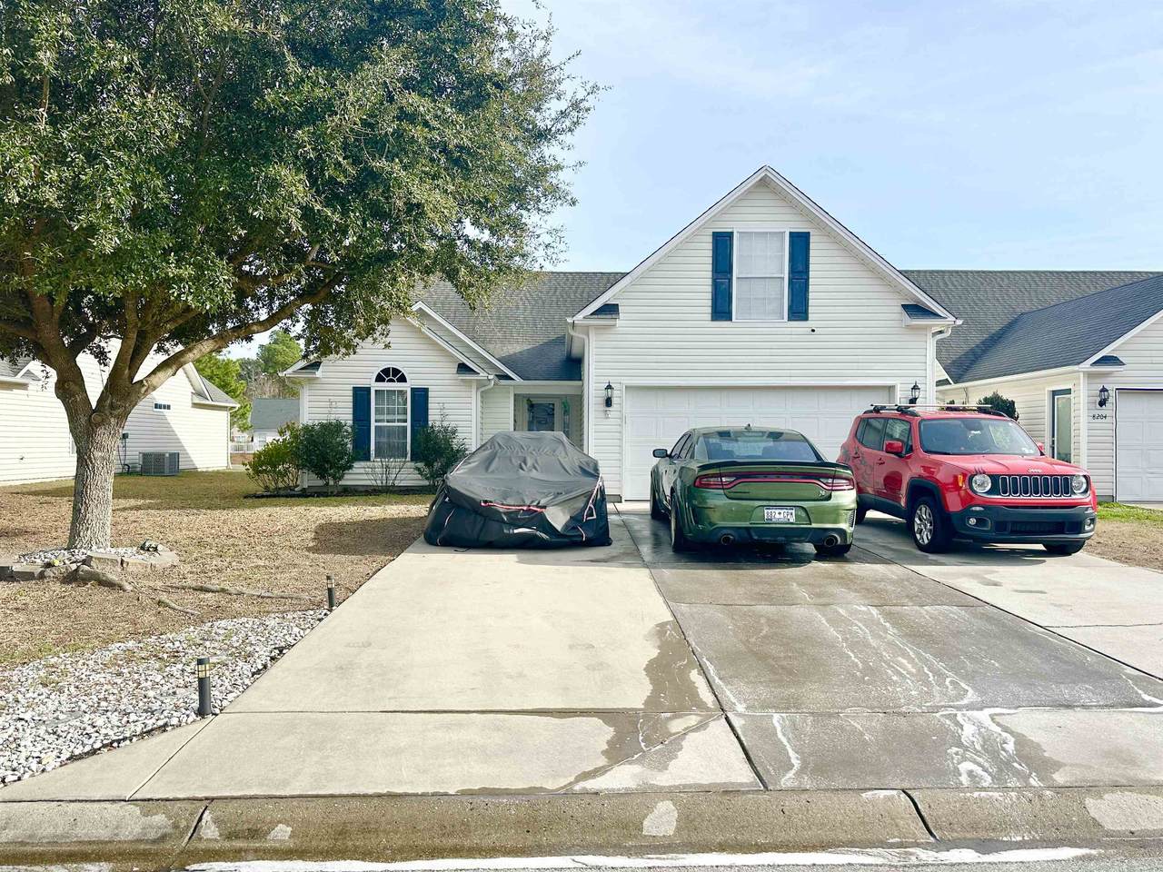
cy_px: 436
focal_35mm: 24
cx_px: 582
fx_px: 806
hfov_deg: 71.6
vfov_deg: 56.8
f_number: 1.78
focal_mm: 6.86
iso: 80
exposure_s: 1/3717
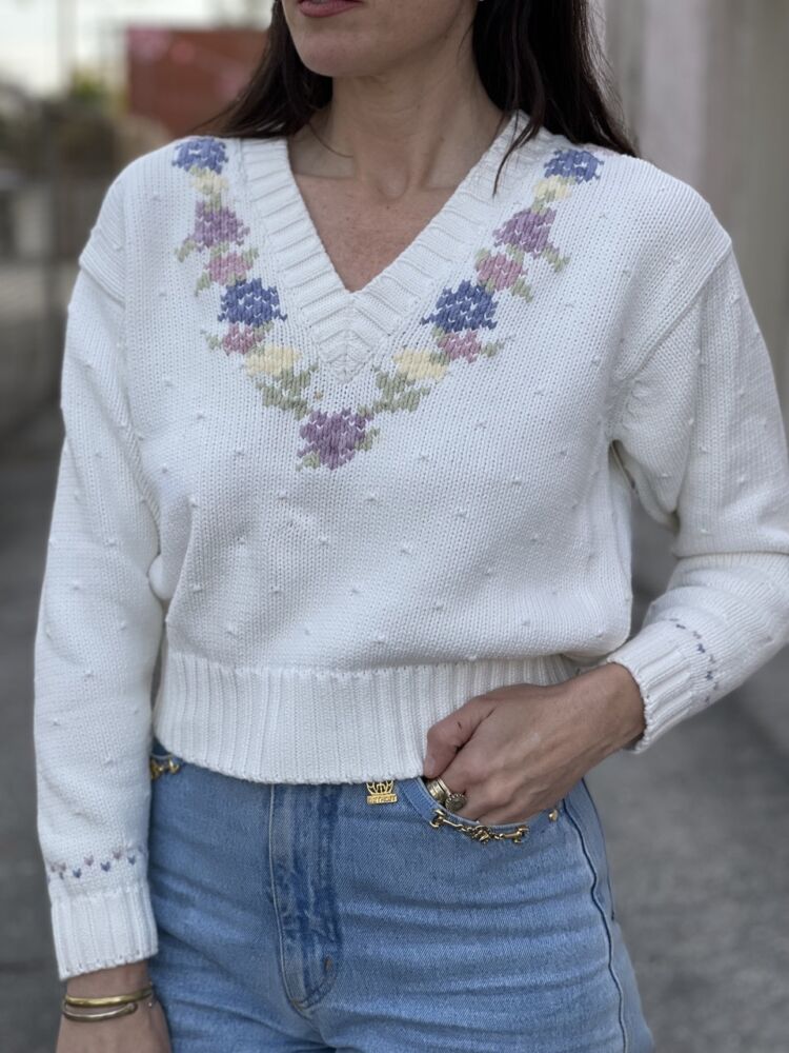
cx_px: 394
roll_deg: +0.2
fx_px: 1945
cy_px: 526
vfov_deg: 30.3
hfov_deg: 22.9
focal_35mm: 64
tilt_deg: -10.5
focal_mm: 7.5
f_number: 2.2
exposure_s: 1/444
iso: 32
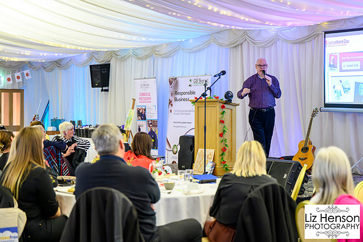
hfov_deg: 28.5
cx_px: 182
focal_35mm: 71
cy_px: 121
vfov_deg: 19.2
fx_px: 714
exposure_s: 1/200
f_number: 2.8
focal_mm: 70
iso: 12800
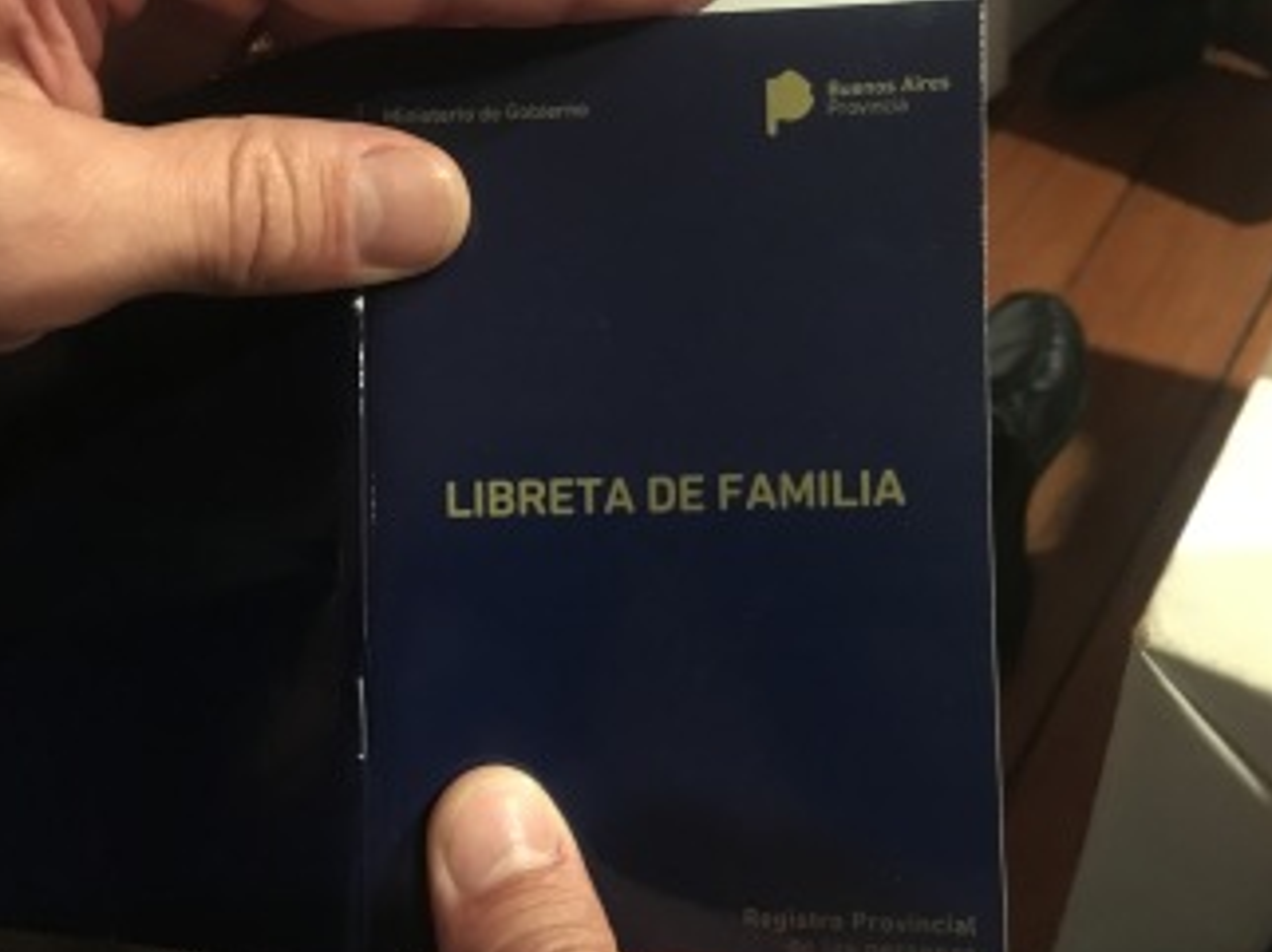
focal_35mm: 33
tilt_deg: -50.8
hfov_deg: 55.4
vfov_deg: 42.8
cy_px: 537
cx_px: 612
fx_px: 1212
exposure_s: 1/17
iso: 800
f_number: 2.2
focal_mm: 4.15
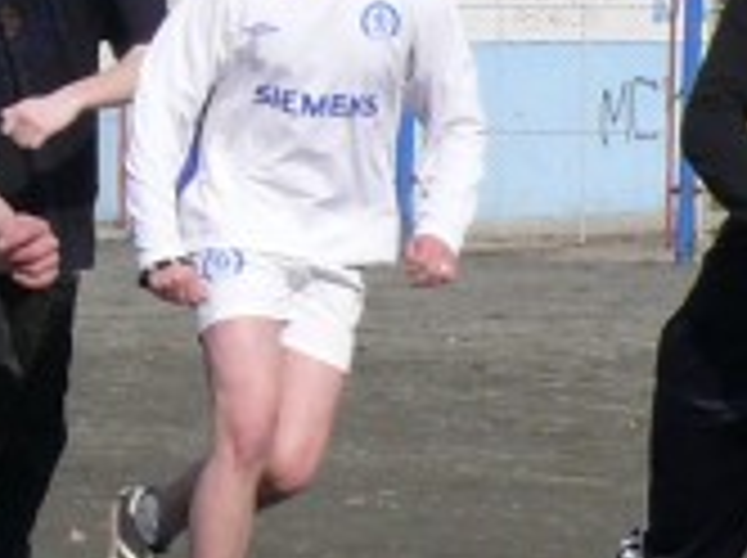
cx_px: -396
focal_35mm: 342
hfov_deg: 5.7
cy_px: 466
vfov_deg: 4.3
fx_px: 7370
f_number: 5.6
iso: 100
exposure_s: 1/500
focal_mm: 11.8
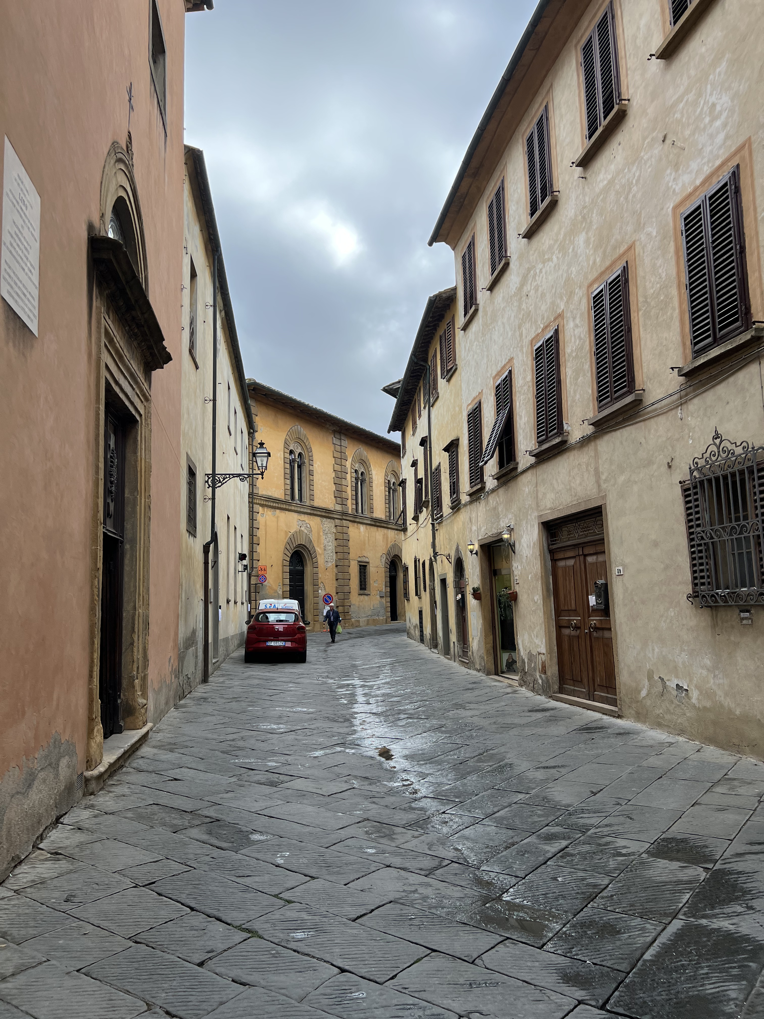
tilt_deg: +3.7
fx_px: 765
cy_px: 510
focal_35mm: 26
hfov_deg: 53.1
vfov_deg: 67.3
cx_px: 382
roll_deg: +1.0
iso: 50
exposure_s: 1/1575
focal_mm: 5.7
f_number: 1.5
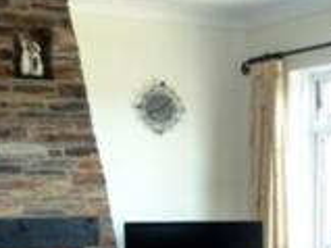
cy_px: 330
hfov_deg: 22.0
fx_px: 841
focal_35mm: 88
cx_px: 253
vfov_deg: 15.8
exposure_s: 1/60
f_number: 3.3
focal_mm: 4.3
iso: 200
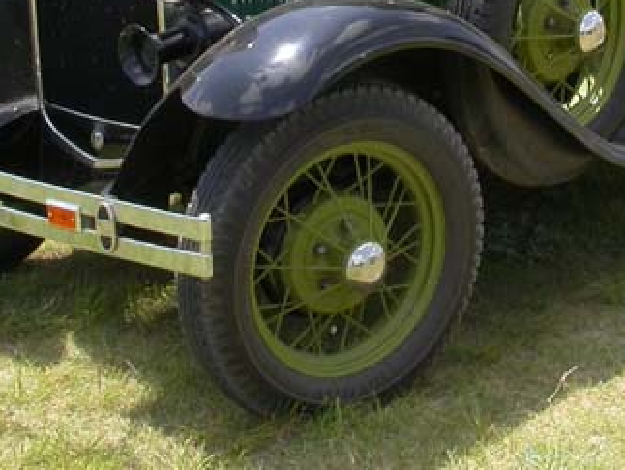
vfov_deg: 15.4
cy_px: -33
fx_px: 1699
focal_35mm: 94
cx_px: 383
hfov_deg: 20.8
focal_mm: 7.85
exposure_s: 1/211
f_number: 6.7
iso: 100
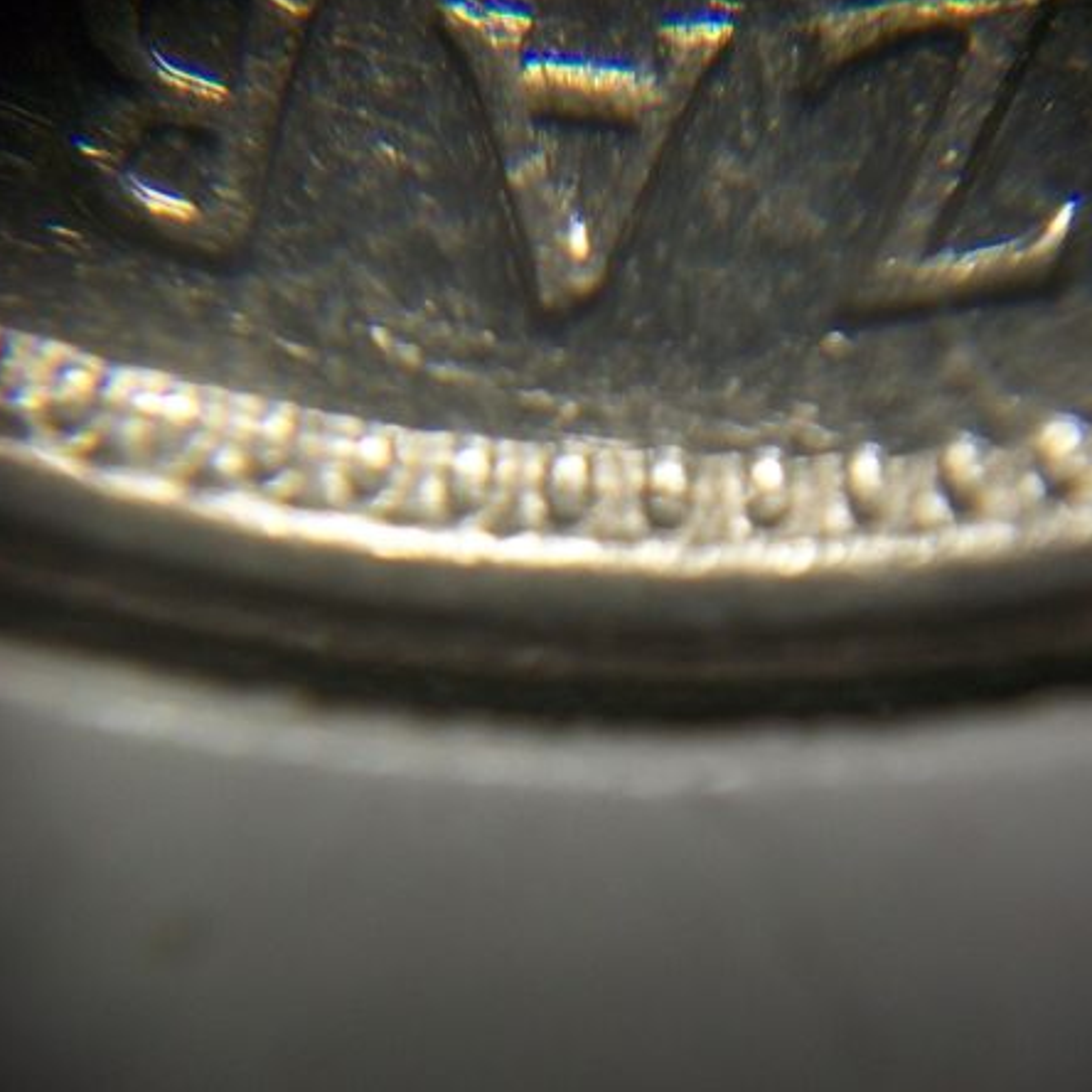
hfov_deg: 18.8
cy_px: 546
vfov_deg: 18.9
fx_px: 3284
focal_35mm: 92
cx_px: 730
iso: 175
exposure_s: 1/125
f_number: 4.6
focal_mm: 13.7
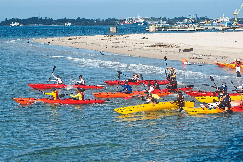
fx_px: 587
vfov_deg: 15.7
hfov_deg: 23.4
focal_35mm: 87
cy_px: 80
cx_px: 130
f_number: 8
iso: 200
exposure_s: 1/1250
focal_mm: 80
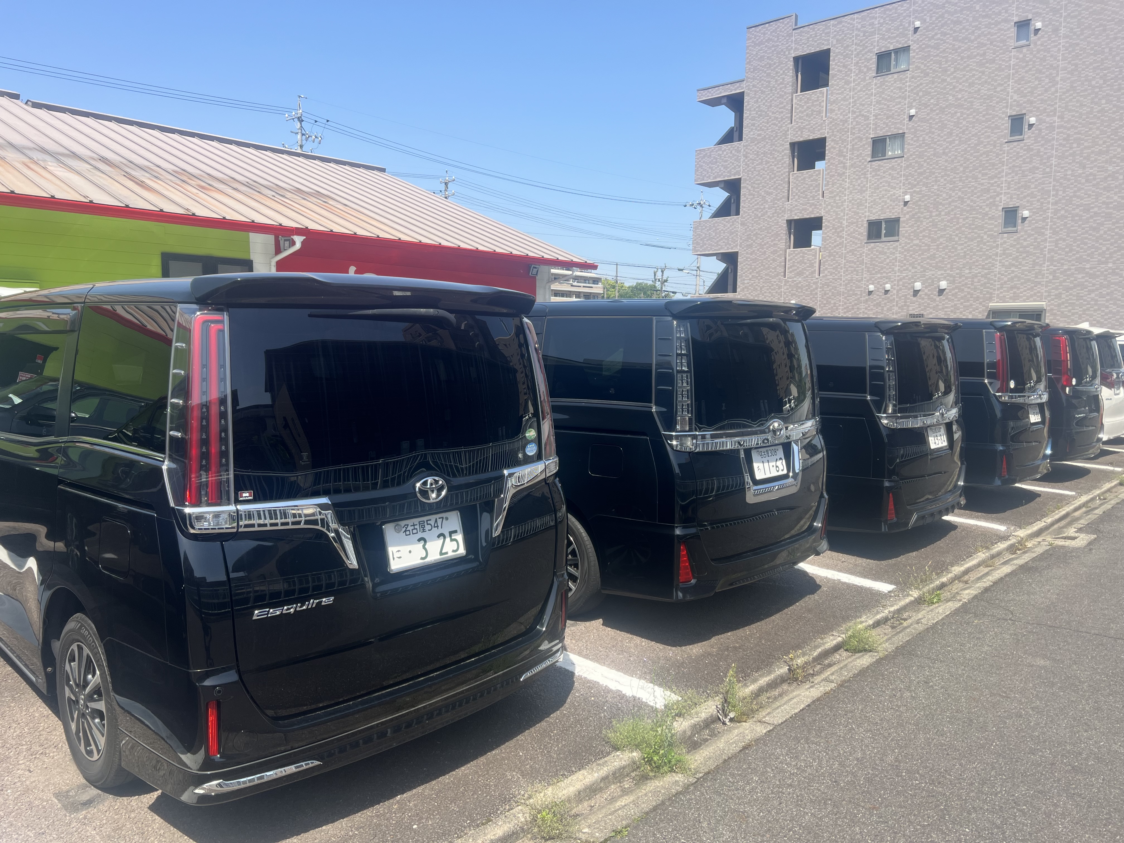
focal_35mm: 26
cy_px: 422
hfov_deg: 67.3
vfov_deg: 53.1
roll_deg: -1.4
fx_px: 844
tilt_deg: -6.4
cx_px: 562
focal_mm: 5.7
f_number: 1.5
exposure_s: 1/2513
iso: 50
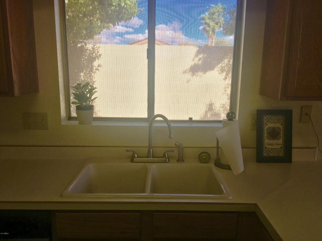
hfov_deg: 61.7
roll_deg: -0.9
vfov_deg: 48.2
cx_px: 161
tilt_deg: -9.8
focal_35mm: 29
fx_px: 270
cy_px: 120
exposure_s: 1/371
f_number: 2.2
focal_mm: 4.15
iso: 25
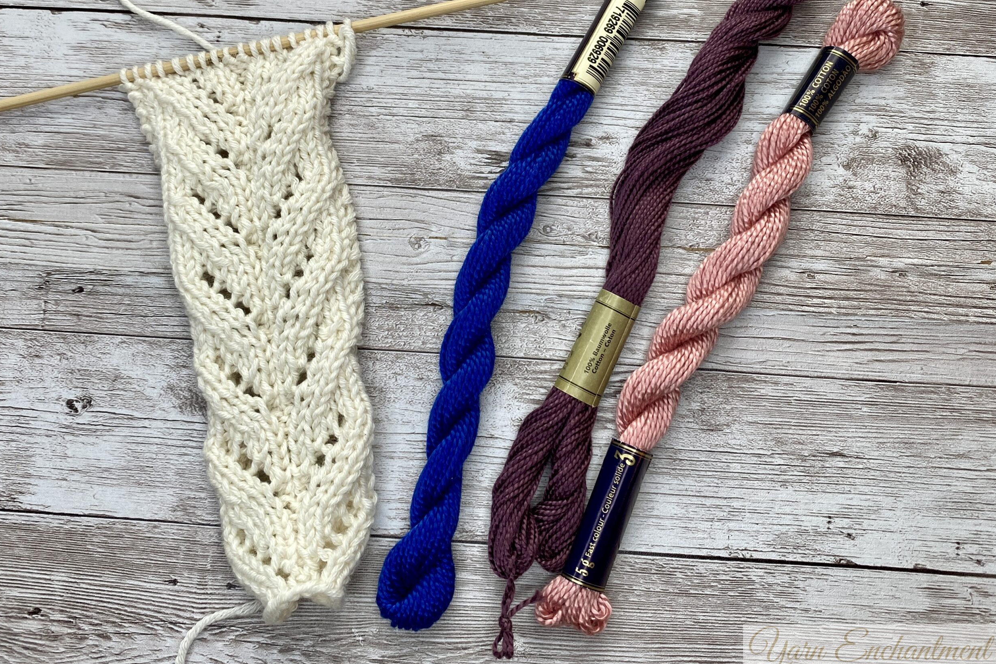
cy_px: 296
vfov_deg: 46.3
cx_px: 485
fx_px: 775
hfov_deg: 65.5
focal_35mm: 28
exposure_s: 1/118
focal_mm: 4.25
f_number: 1.8
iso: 32
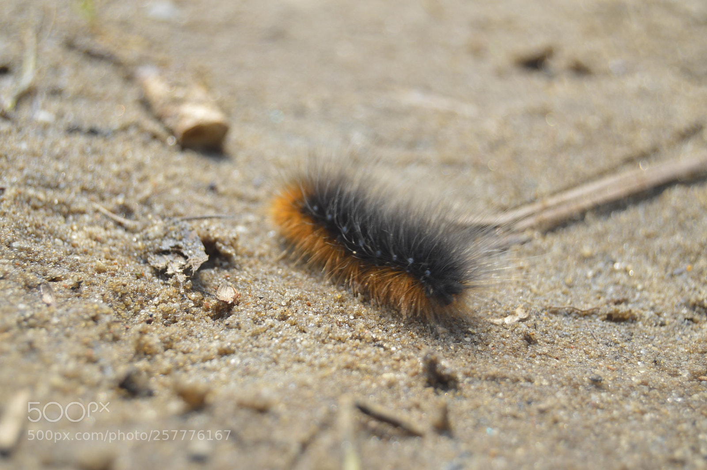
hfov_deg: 24.6
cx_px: 354
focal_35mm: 82
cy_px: 235
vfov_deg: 16.5
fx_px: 1619
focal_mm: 55
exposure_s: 1/200
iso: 100
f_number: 7.1
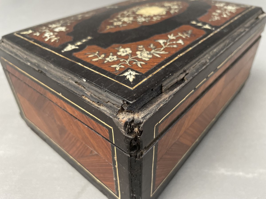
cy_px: 100
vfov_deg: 53.1
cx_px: 133
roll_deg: +0.8
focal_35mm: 26
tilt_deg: -36.7
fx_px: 200
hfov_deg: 67.3
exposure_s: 1/60
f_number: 1.6
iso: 320
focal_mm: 4.2
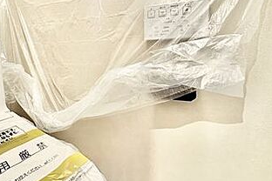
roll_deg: +1.3
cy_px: 73
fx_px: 212
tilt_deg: -4.4
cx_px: 97
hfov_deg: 64.2
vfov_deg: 46.2
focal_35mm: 28
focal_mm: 2.22
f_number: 2.2
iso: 320
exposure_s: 1/50
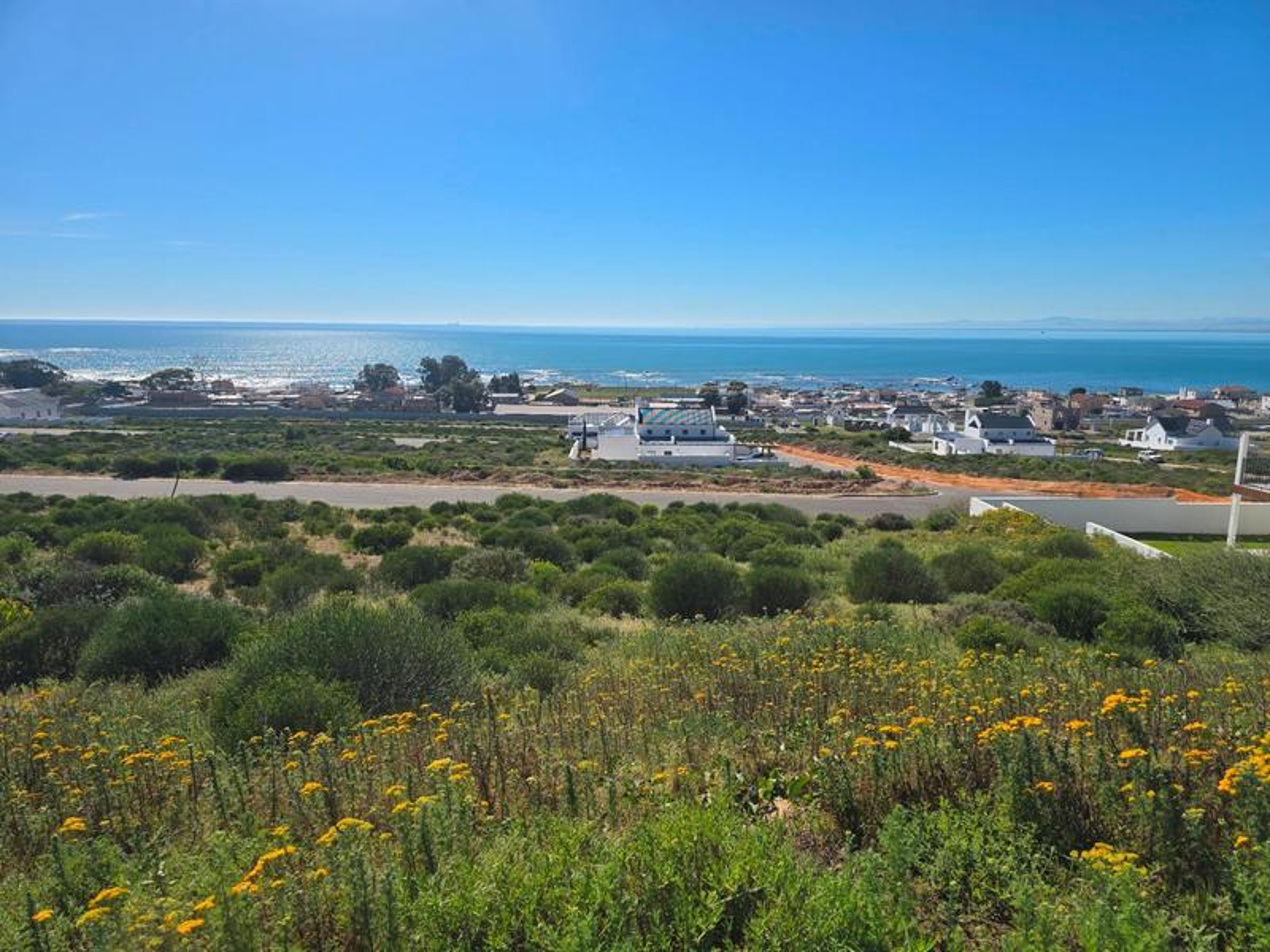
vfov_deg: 58.9
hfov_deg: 73.9
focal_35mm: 23
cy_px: 476
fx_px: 844
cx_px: 635
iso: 12
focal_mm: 6.3
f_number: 1.7
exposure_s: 1/1126
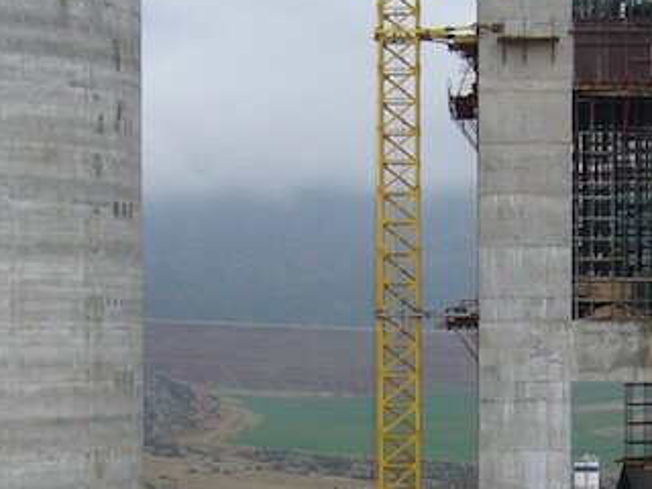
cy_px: 397
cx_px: 383
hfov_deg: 17.6
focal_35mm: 112
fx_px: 2110
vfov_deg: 13.2
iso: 80
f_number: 2.8
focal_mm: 5.8
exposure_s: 1/320
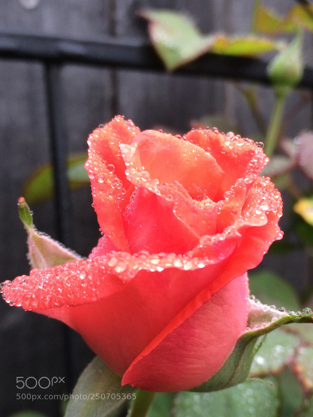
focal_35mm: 29
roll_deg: -0.6
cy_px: 208
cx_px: 156
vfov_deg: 61.6
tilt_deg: -3.6
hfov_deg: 48.3
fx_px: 349
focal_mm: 4.15
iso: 64
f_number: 2.2
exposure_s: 1/120
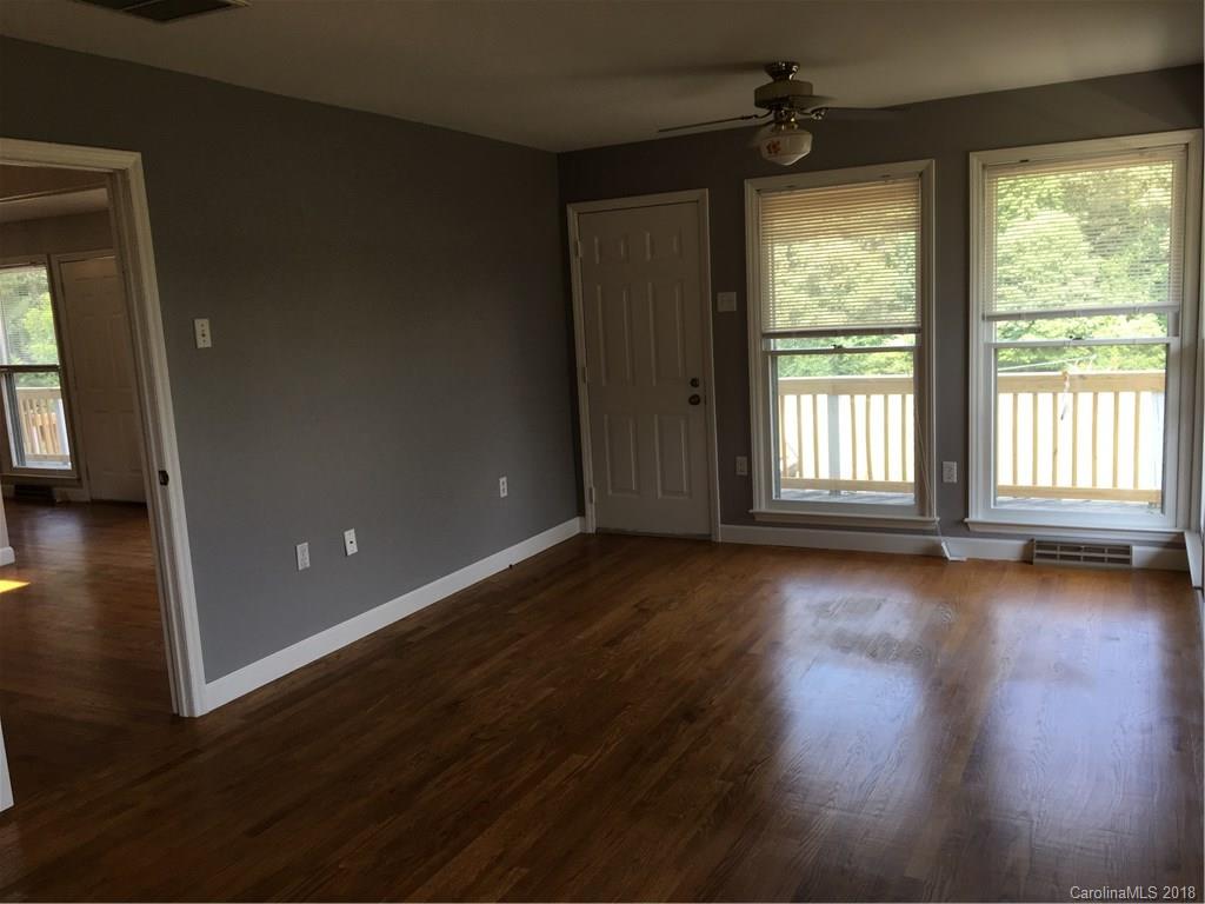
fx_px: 1010
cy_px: 452
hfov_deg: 61.7
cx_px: 602
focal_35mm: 29
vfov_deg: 48.2
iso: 32
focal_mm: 4.15
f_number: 2.2
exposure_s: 1/120
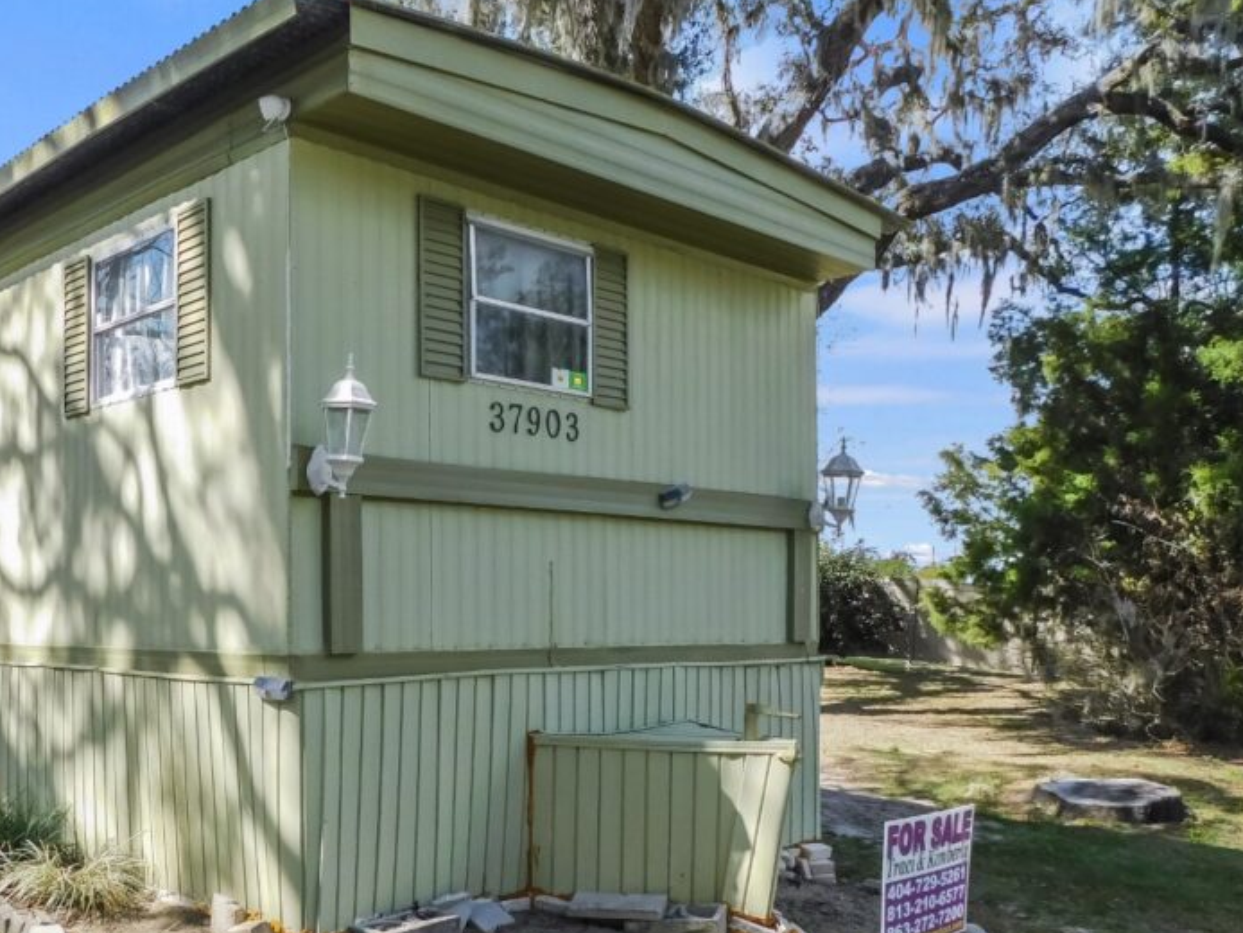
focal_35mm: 34
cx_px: 386
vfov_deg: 41.8
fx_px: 1221
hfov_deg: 52.6
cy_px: 499
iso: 125
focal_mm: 4
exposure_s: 1/640
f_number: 3
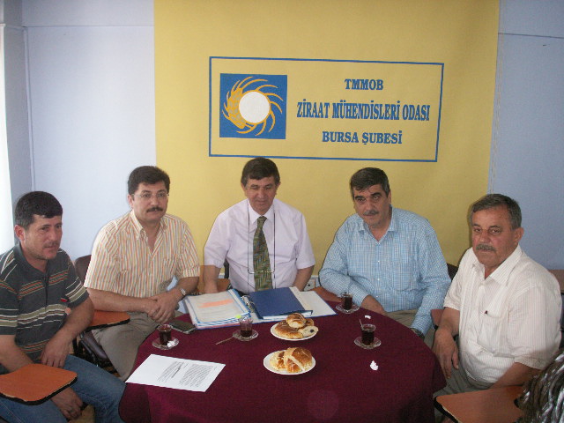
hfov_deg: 50.1
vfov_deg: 38.7
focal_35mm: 37
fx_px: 603
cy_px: 212
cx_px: 282
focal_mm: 7.7
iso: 160
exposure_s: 1/40
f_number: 3.5
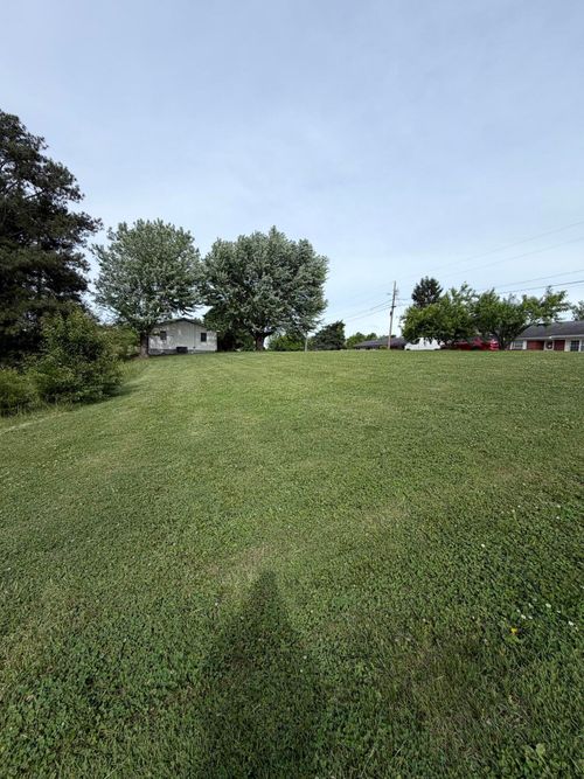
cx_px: 292
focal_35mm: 14
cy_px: 390
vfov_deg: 102.1
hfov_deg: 85.7
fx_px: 315
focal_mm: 2.22
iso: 20
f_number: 2.2
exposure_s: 1/770
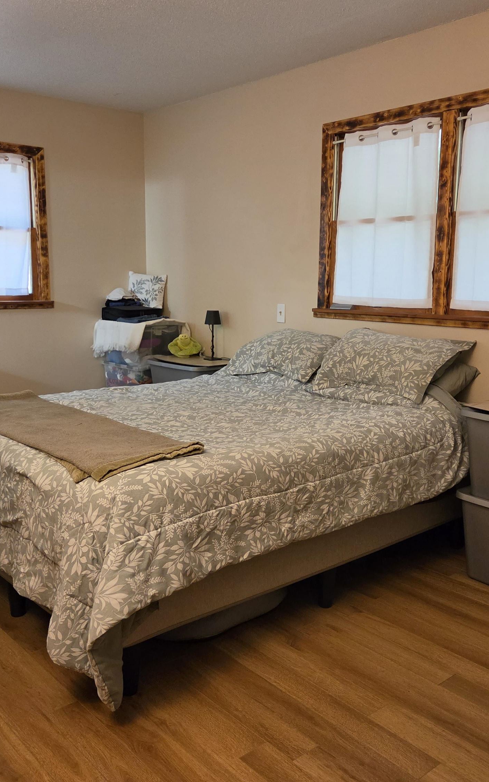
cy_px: 385
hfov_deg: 38.3
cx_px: 240
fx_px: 704
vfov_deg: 58.1
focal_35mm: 33
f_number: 1.8
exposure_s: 1/120
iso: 500
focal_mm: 5.4
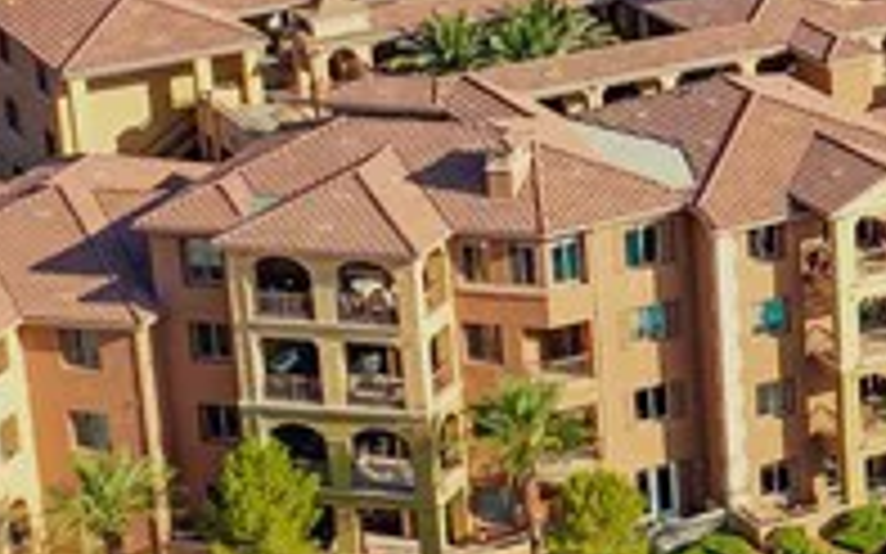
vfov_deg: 9.9
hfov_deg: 14.9
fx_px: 3186
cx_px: 1250
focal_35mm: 132
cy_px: 146
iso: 100
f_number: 2.8
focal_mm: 12.29
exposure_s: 1/1250
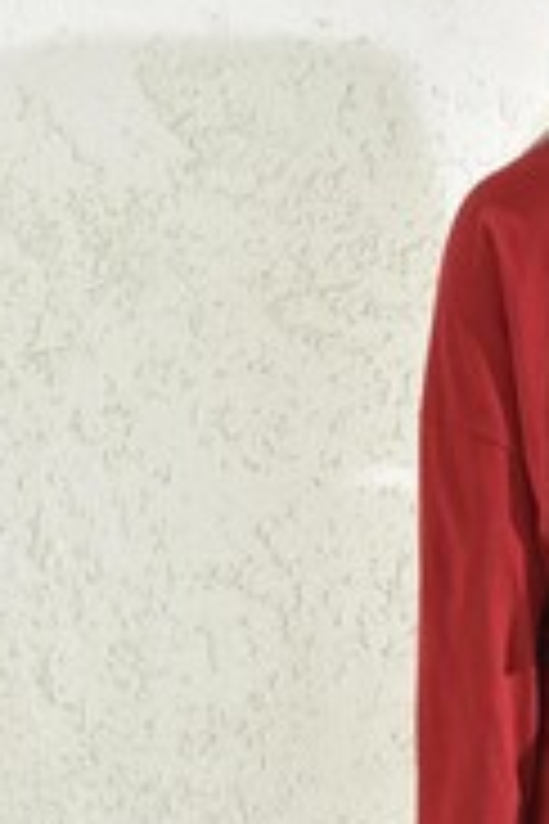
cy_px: 833
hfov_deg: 9.4
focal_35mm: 142
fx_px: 3248
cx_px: 770
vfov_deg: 14.2
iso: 100
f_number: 7.1
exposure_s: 1/160
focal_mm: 48
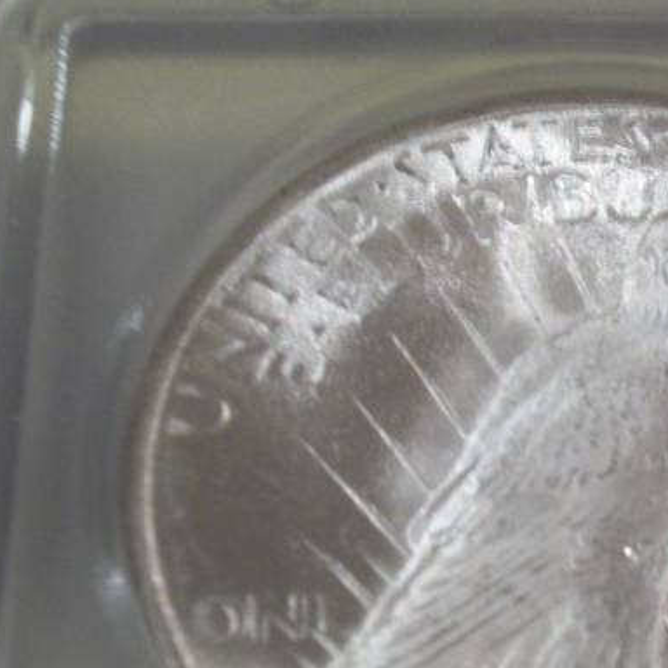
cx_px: 638
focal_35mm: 115
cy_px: 513
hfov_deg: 14.9
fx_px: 2511
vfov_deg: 15.1
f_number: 3.6
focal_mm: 8.8
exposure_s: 1/20
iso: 160
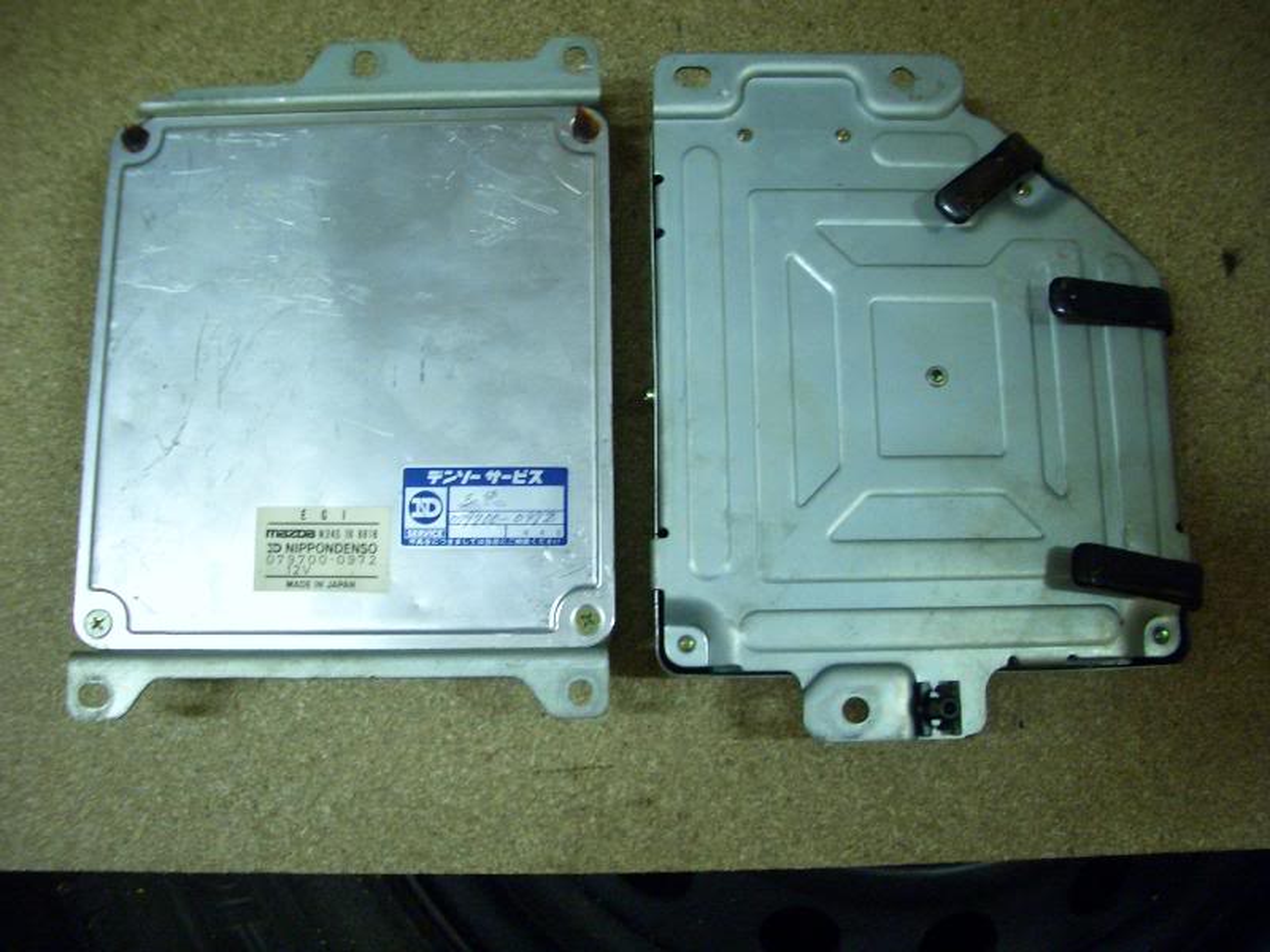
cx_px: 635
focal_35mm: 35
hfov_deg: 52.6
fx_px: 1284
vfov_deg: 40.7
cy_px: 476
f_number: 2.6
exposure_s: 1/25
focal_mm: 5.8
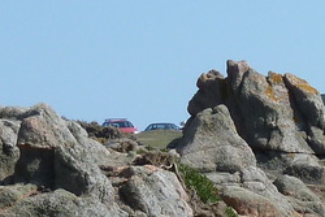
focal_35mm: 414
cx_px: 693
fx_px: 3740
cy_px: 327
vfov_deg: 3.3
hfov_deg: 4.9
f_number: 4.5
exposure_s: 1/500
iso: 80
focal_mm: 13.7
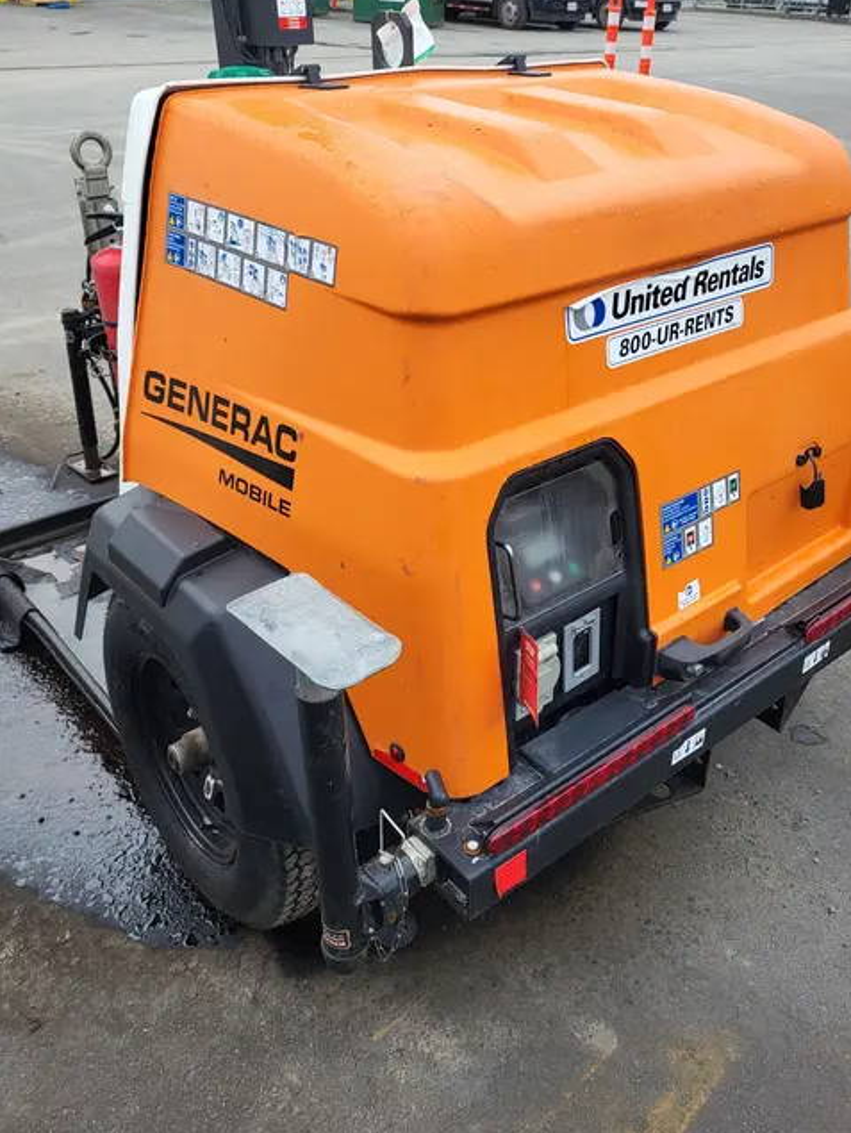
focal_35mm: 30
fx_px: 982
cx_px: 489
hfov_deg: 46.7
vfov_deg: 59.8
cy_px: 504
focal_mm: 5.4
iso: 40
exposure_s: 1/566
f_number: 1.8
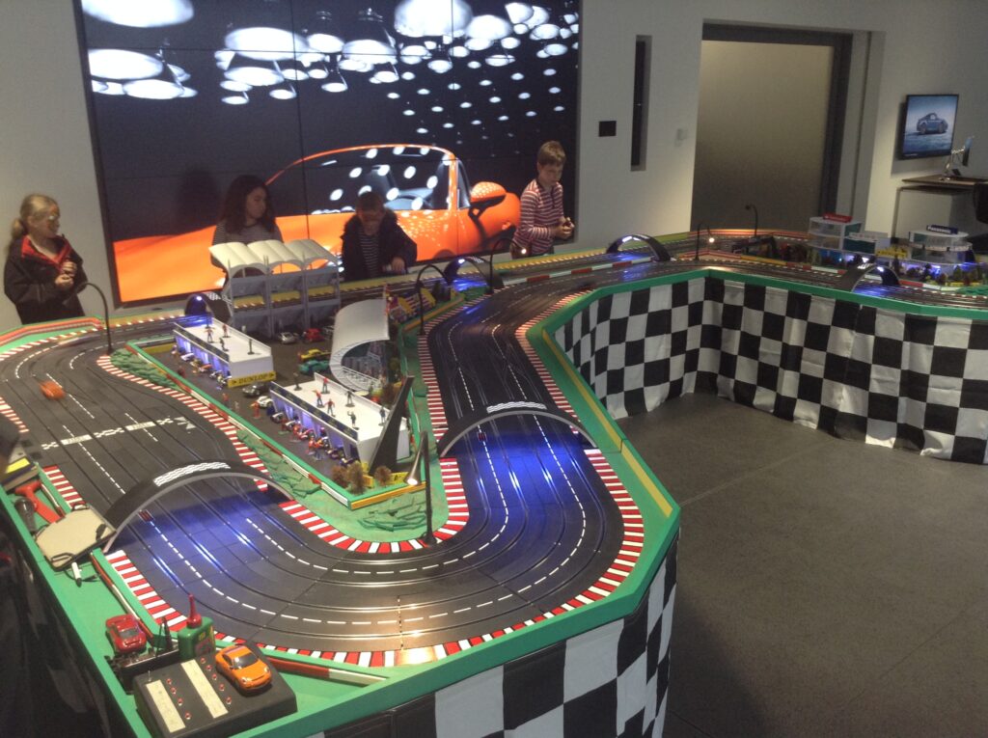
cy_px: 369
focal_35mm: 33
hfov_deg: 55.4
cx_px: 494
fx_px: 941
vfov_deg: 42.8
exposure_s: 1/24
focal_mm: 3.3
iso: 50
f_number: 2.4
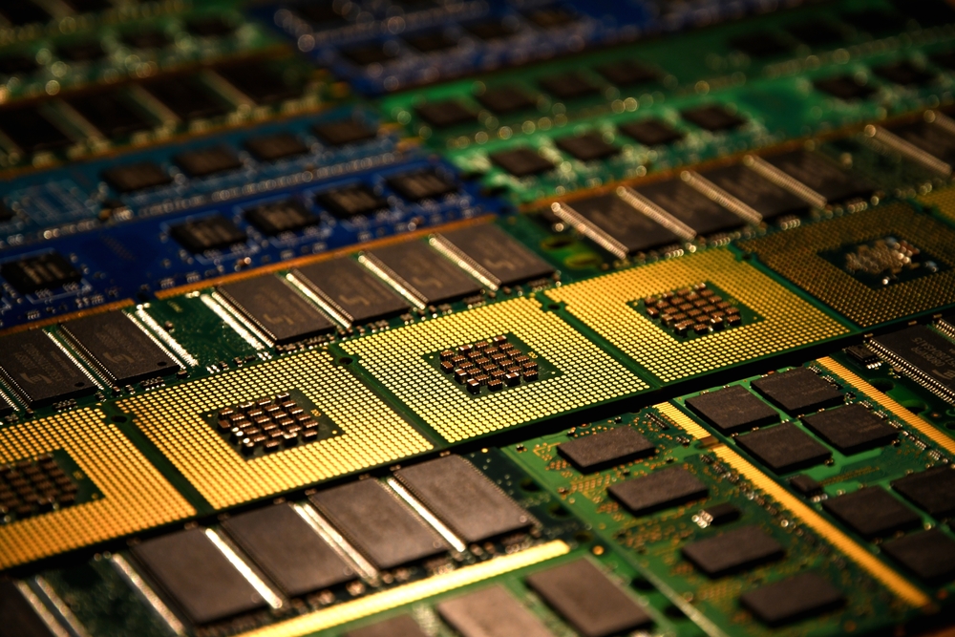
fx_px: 3184
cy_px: 318
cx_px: 478
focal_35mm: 120
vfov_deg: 11.4
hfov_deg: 17.1
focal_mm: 80
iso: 320
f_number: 5.6
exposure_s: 1/250
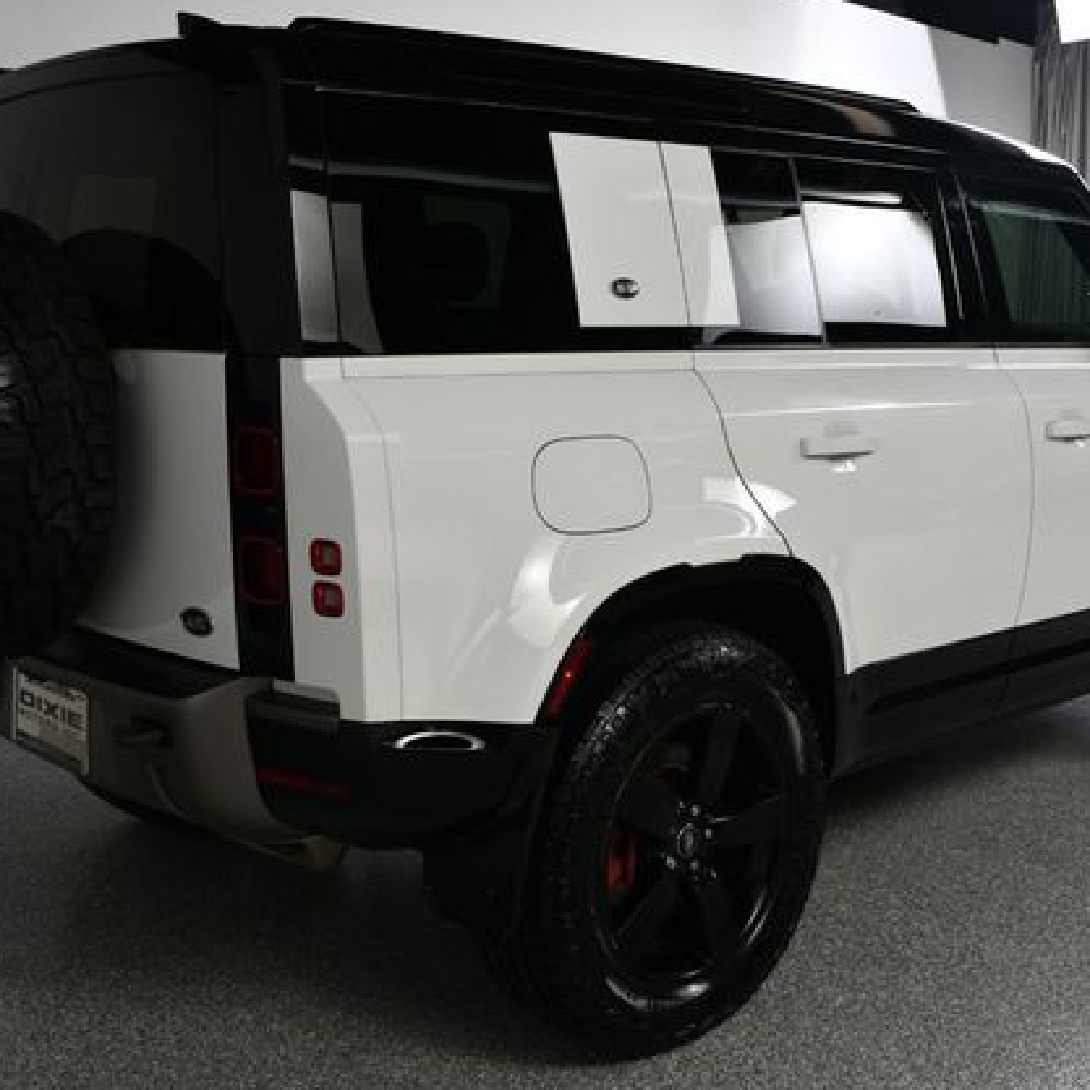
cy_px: 544
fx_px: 1532
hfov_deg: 39.1
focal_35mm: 43
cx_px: 591
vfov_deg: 39.2
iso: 100
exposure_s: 1/160
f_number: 13
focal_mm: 22
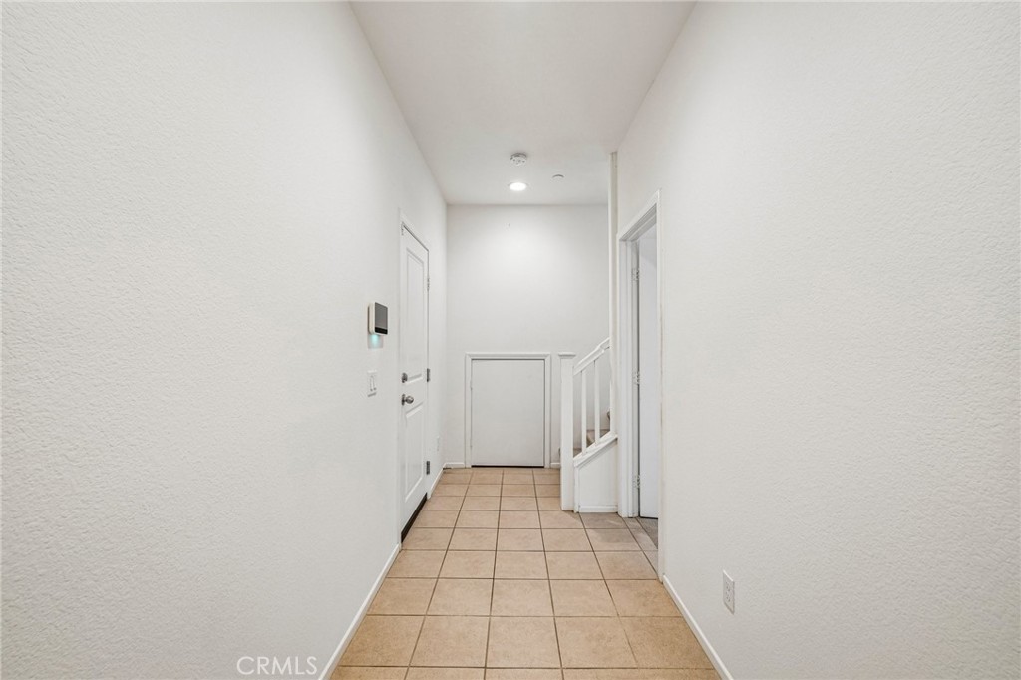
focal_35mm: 13
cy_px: 340
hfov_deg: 108.3
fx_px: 369
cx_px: 510
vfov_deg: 85.4
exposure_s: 1/15
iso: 400
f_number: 10
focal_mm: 13
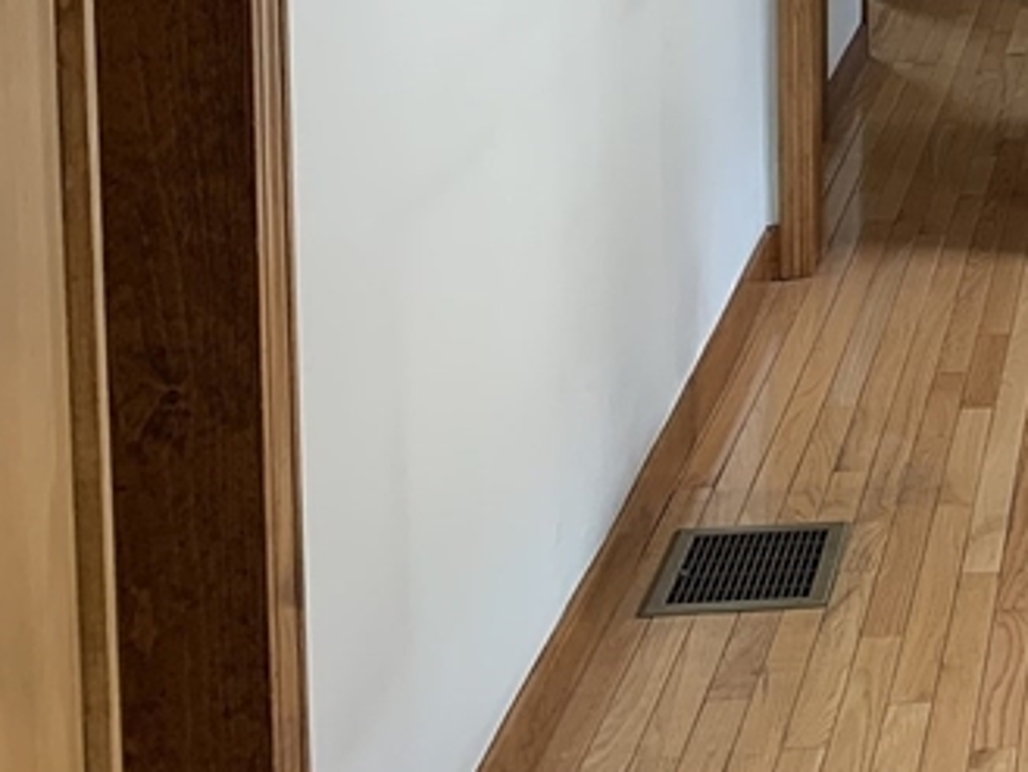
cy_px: -256
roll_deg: -0.5
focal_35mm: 81
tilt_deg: -5.3
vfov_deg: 17.1
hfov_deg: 20.4
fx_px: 2406
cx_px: 1578
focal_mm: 4.25
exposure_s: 1/120
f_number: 1.8
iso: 40
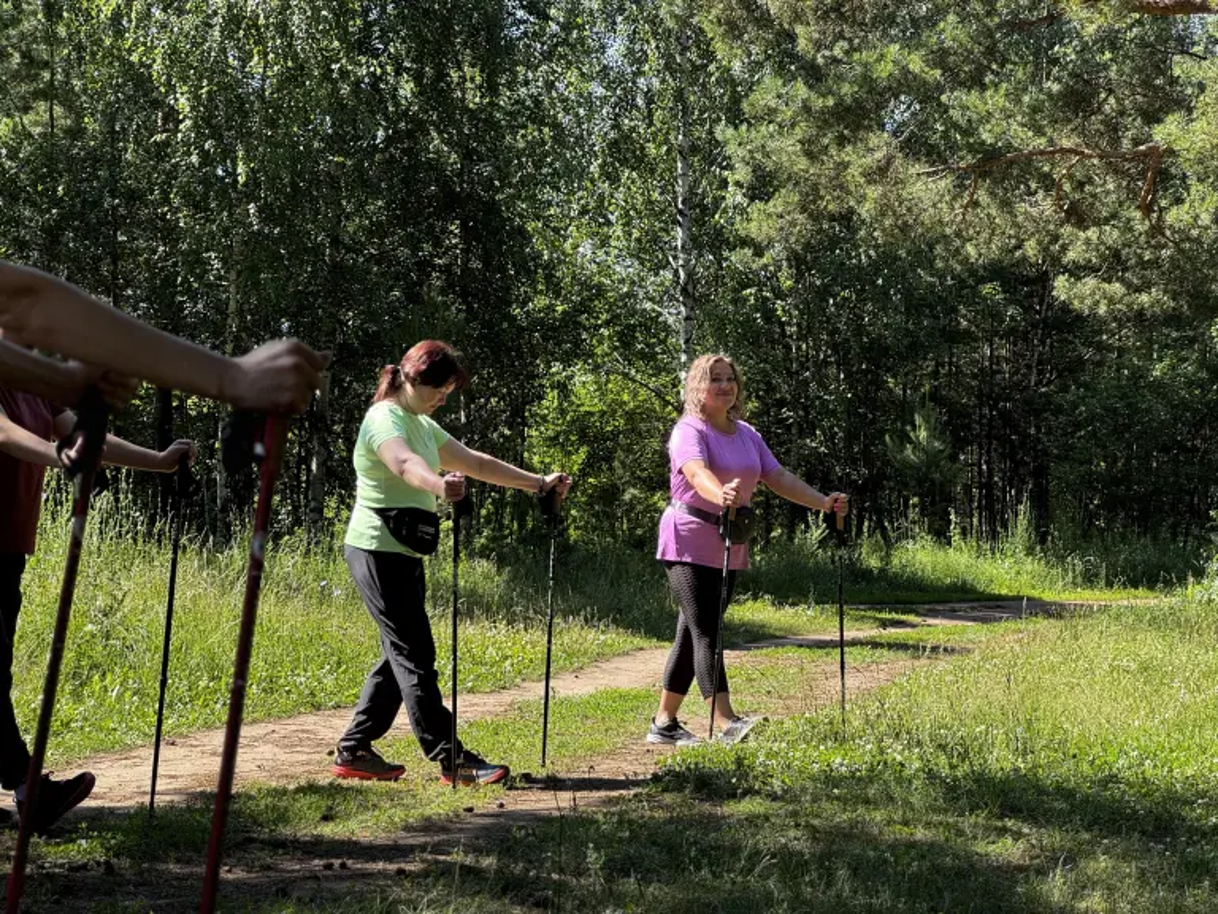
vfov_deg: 19.1
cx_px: 609
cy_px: 457
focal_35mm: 77
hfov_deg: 25.3
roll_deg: -0.4
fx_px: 2709
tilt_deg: +2.7
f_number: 2.8
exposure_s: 1/116
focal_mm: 9
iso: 25
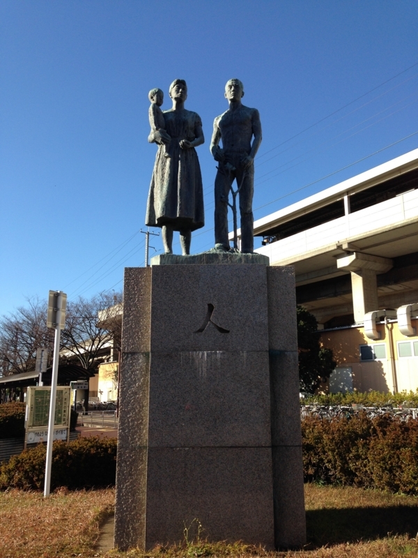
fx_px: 531
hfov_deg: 42.9
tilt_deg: +13.6
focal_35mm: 33
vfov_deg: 55.4
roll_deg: +0.7
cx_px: 209
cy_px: 279
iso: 50
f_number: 2.4
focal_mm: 4.12
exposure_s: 1/889
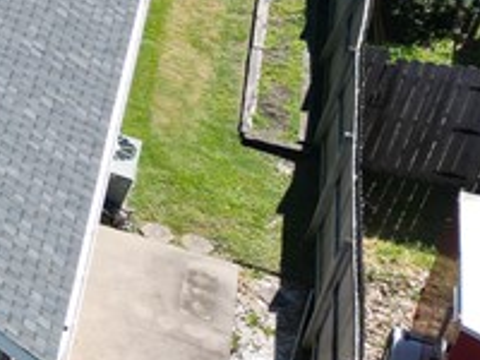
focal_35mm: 123
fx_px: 1706
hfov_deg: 12.5
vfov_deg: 12.0
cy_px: 41
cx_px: -684
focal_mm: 6.72
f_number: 1.7
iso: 120
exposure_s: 1/2000
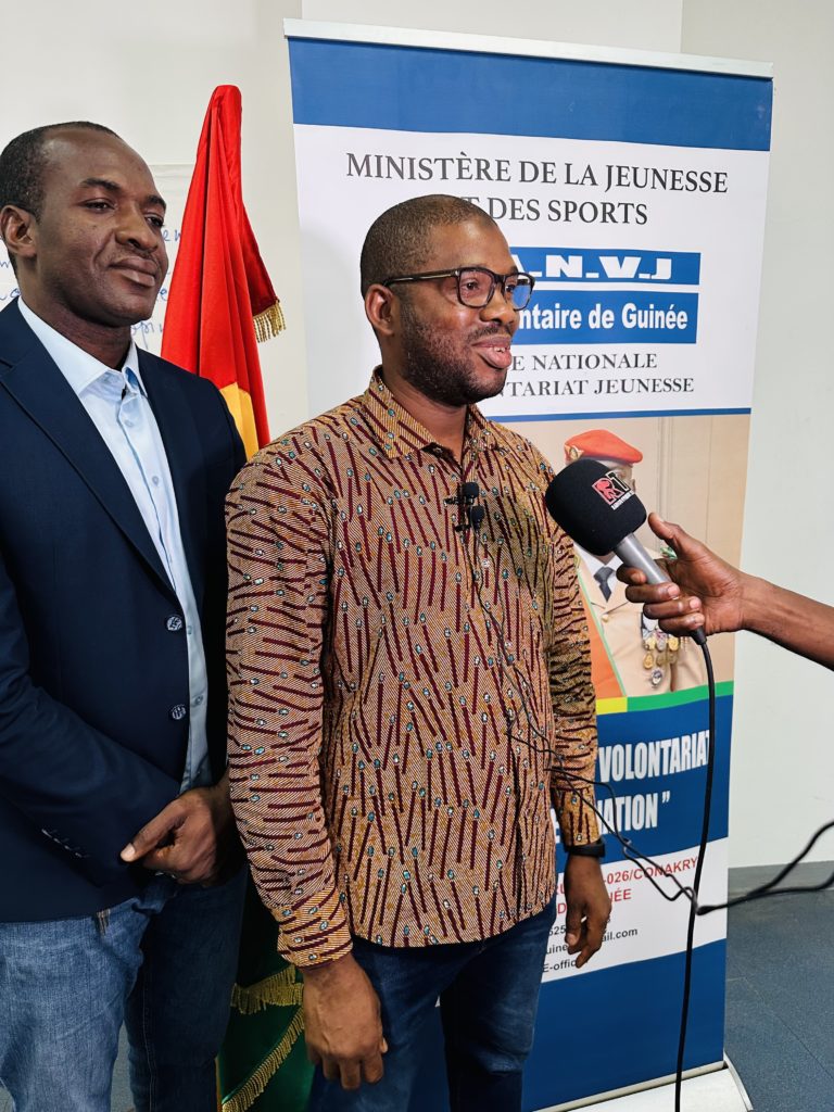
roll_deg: +0.0
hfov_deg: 56.8
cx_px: 417
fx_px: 771
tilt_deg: -11.8
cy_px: 556
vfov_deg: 71.6
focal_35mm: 24
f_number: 1.78
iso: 250
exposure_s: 1/50
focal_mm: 6.86
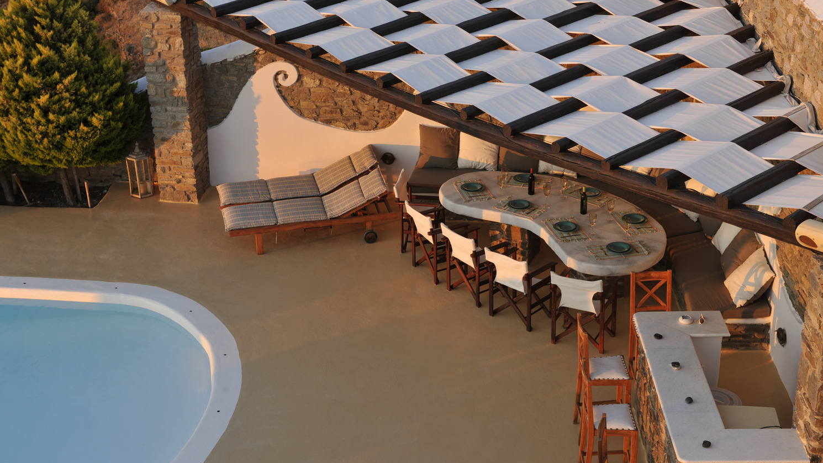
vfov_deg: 19.1
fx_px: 1375
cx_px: 402
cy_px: 251
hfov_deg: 33.3
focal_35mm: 63
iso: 100
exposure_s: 1/30
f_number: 8
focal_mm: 56
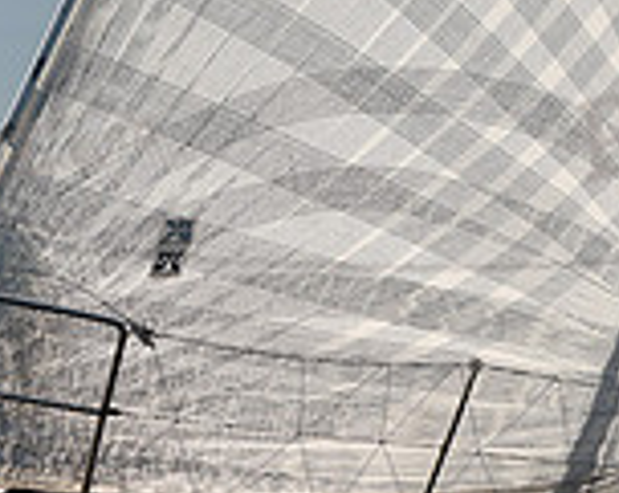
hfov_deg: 7.7
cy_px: 344
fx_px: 4589
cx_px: 371
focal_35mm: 251
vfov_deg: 6.1
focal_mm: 70
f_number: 4
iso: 250
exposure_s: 1/1250
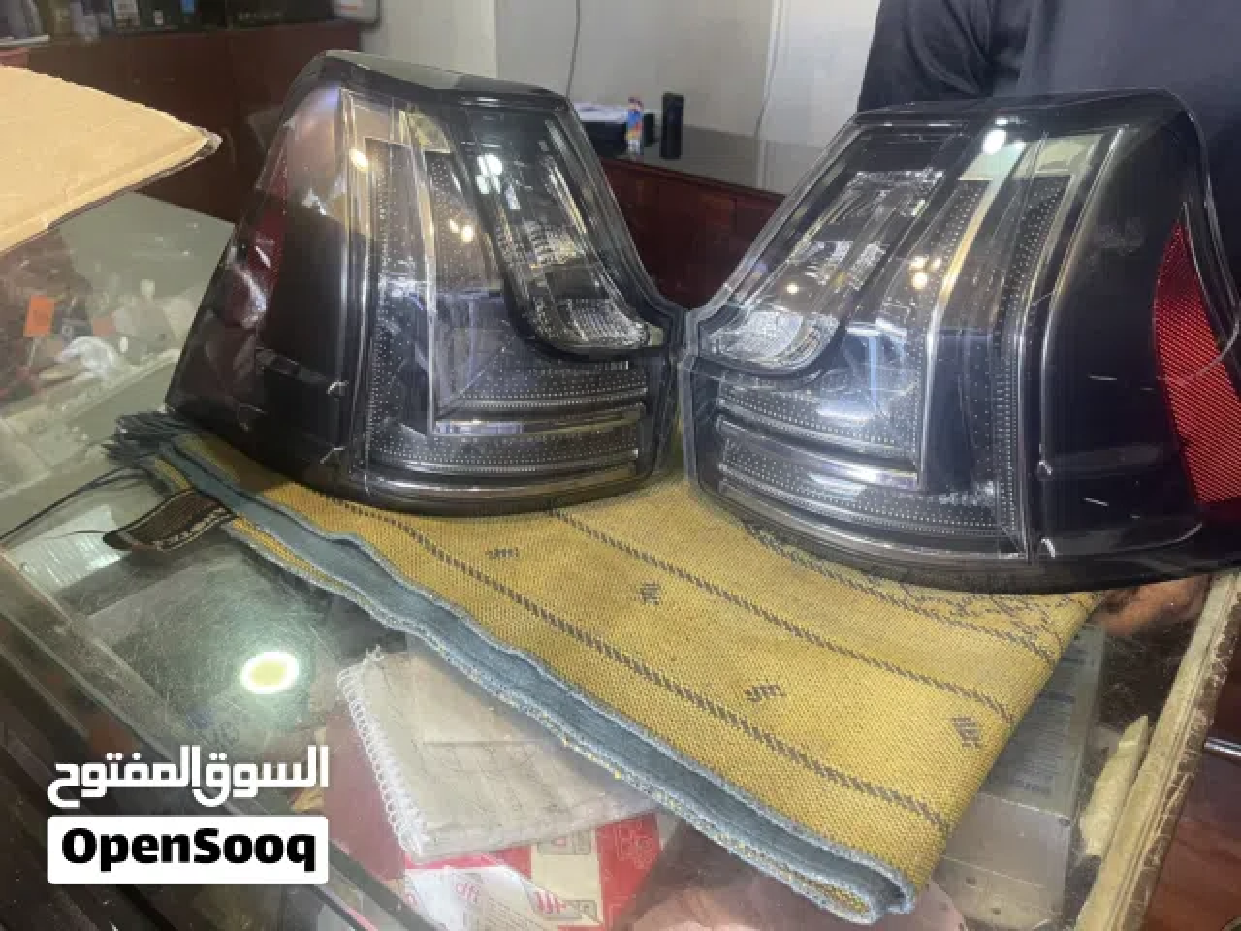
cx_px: 620
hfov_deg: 69.4
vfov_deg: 54.9
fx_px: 896
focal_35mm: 25
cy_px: 466
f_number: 1.6
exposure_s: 1/51
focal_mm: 5.1
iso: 200
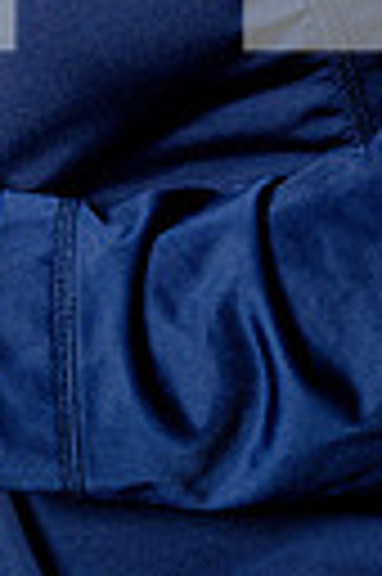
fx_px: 3080
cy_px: -400
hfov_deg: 7.0
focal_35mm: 193
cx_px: -112
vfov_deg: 10.2
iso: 320
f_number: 8
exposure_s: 1/250
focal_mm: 55
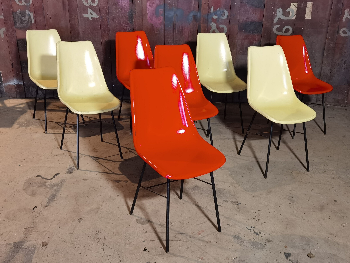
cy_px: 132
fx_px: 374
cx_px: 178
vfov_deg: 38.7
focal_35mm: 37
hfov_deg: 50.1
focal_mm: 6.71
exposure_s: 1/50
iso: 250
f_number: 1.9
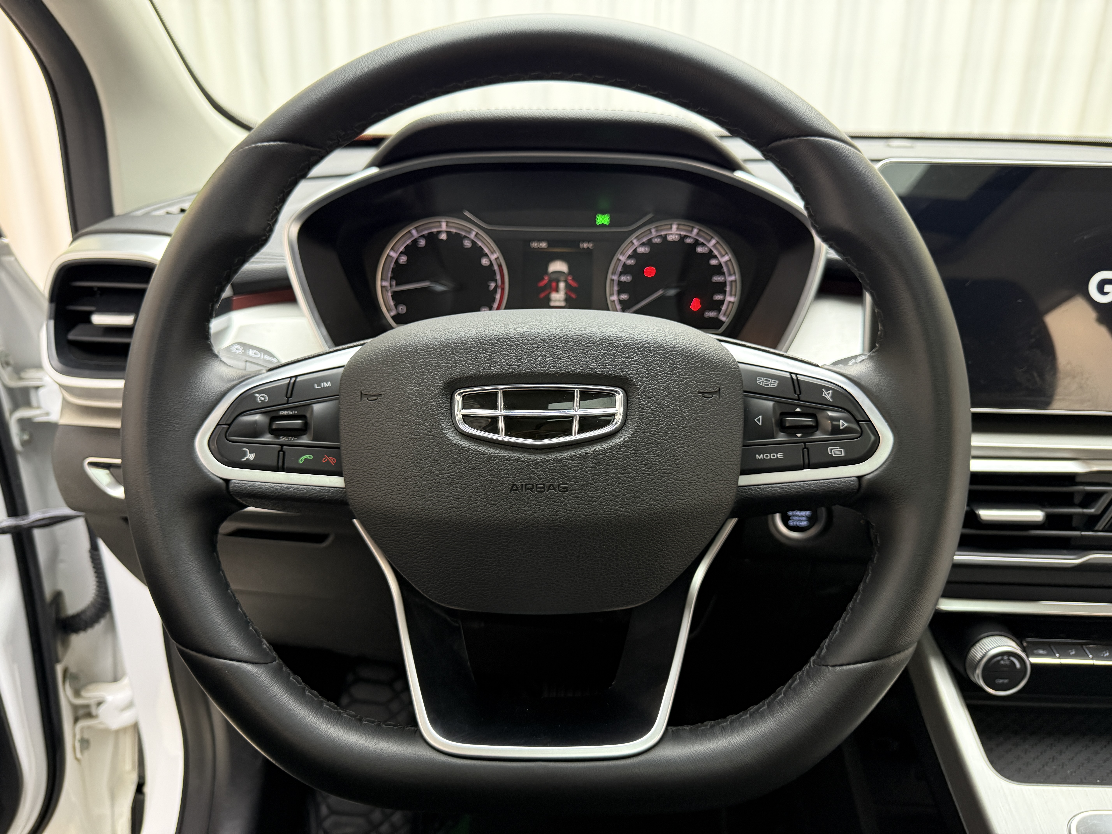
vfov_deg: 56.8
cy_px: 417
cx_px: 556
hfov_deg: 71.6
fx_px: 771
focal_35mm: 24
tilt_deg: -20.7
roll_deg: -0.9
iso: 400
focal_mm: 6.76
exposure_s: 1/60
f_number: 1.78
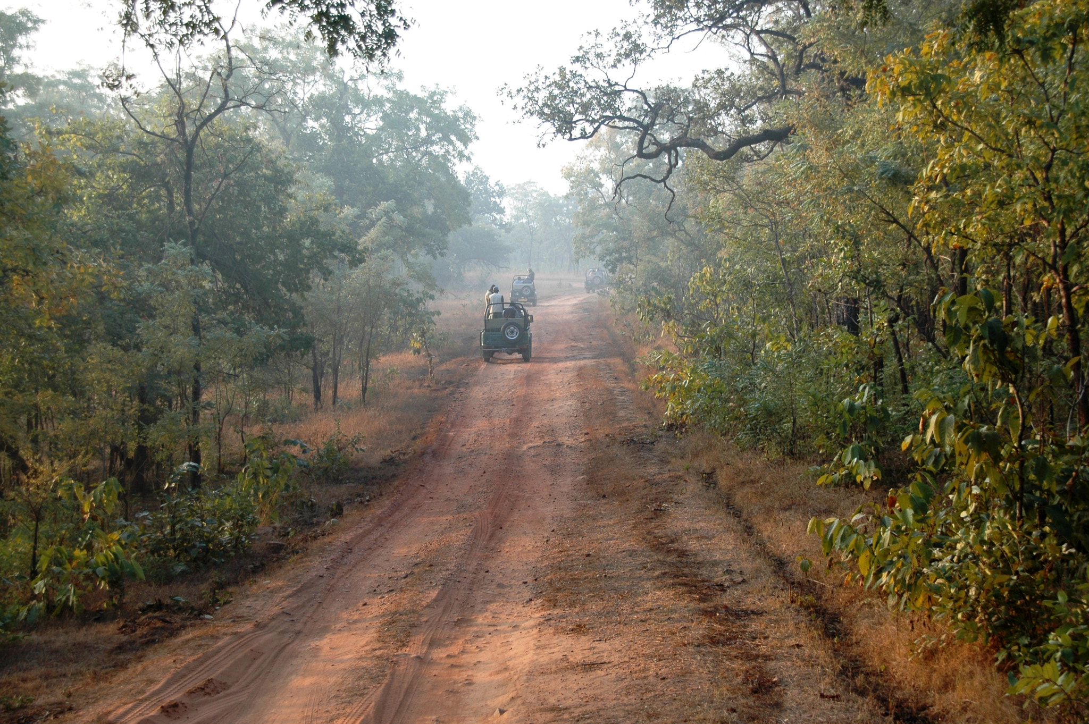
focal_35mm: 66
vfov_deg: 20.6
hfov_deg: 30.5
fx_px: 1995
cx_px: 544
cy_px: 362
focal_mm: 44
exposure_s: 1/125
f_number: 5.6
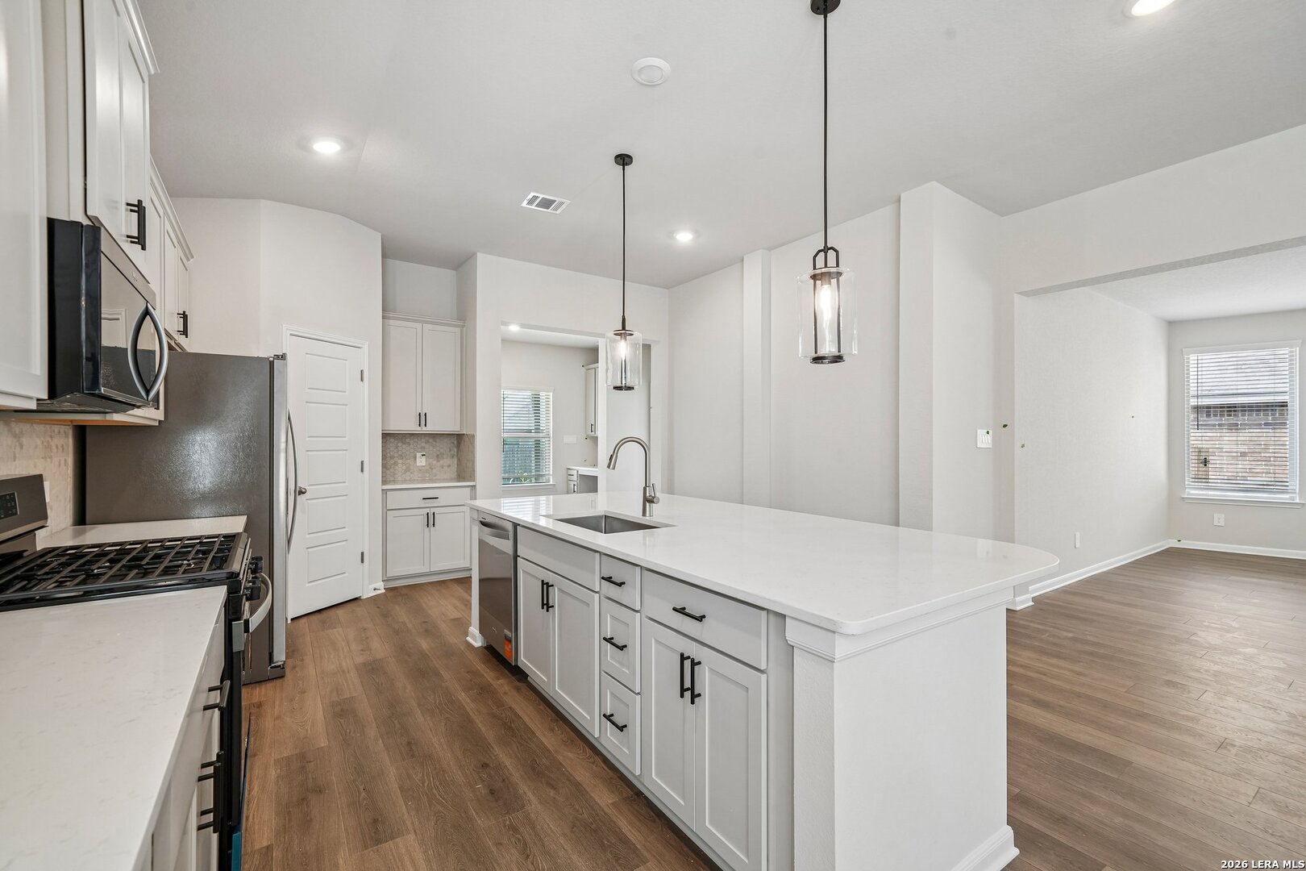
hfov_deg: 100.4
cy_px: 436
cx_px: 653
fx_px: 544
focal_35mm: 15
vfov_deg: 77.3
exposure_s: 1/15
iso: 500
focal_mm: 15
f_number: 8
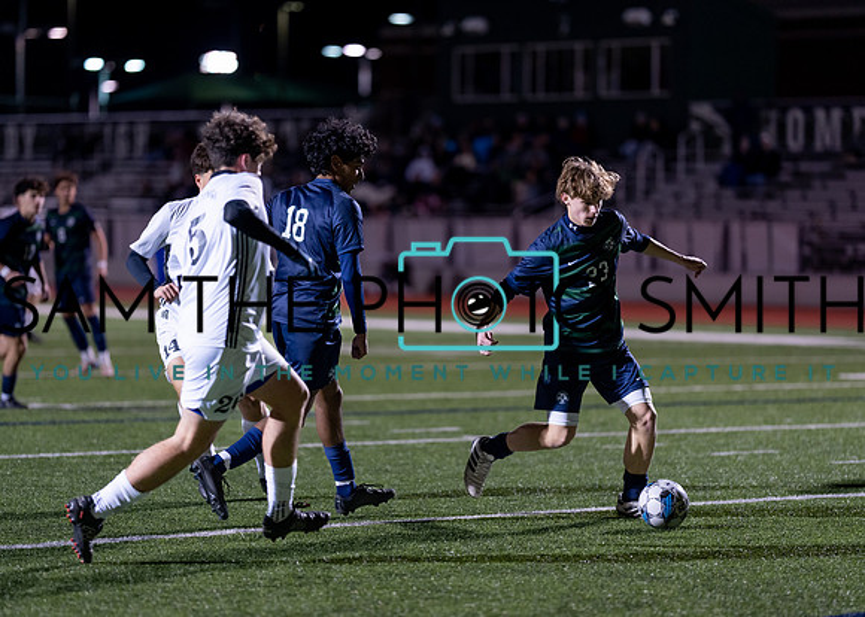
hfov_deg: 13.6
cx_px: 400
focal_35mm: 148
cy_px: 310
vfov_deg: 9.7
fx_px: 3638
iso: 1600
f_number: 1.8
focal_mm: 135
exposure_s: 1/1000
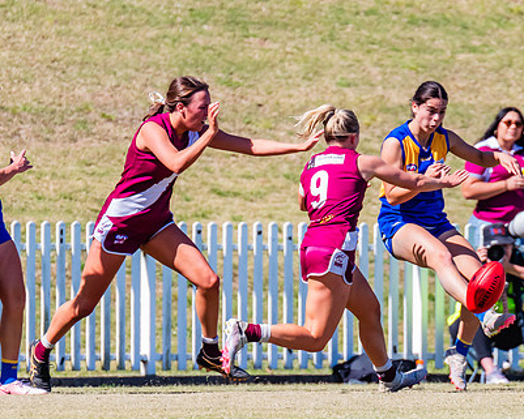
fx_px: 15155
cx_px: 363
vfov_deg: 1.6
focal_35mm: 977
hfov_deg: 2.0
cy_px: 330
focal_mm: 420
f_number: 9
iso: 800
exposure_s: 1/1600
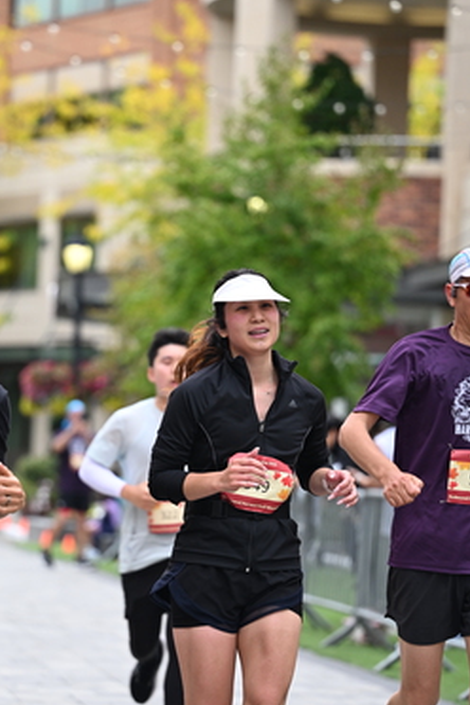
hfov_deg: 8.1
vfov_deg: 12.1
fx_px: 3329
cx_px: 154
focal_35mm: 170
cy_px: 373
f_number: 2.8
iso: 640
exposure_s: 1/2500
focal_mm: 115
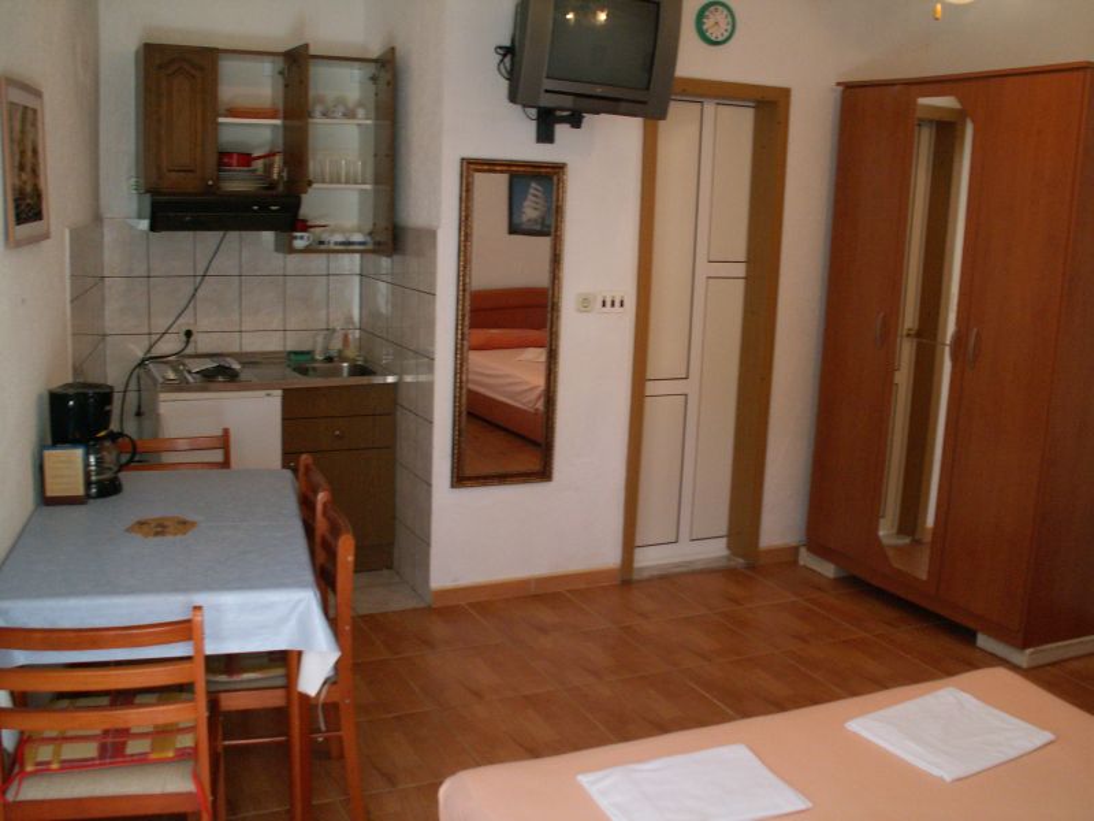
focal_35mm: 35
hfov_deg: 52.6
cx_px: 547
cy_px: 410
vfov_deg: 40.7
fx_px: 1106
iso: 125
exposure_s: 1/40
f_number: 2.8
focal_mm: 5.86
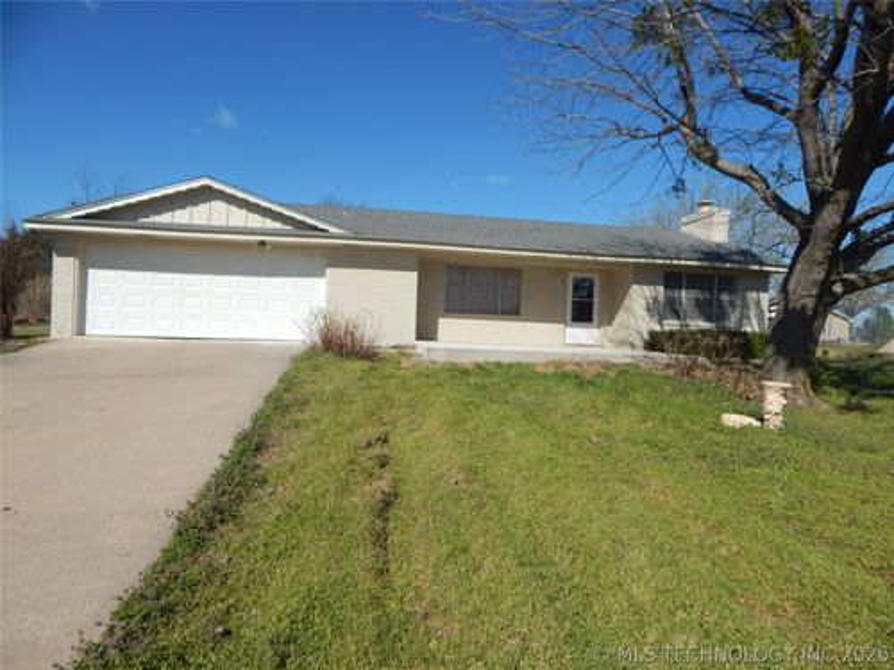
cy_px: 335
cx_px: 447
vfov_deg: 61.1
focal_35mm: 22
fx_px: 568
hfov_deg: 76.4
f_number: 6
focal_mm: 4
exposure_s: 1/800
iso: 125
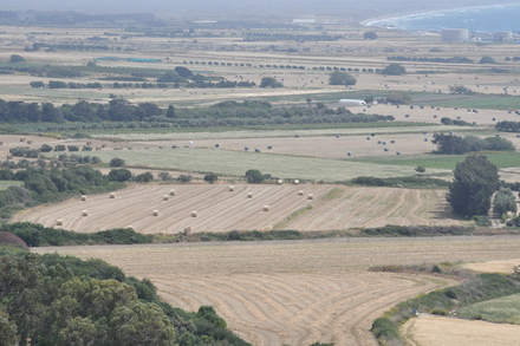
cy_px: 173
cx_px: 260
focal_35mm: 180
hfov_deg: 11.4
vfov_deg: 7.6
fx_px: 2599
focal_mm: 120
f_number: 9
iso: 250
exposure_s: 1/800
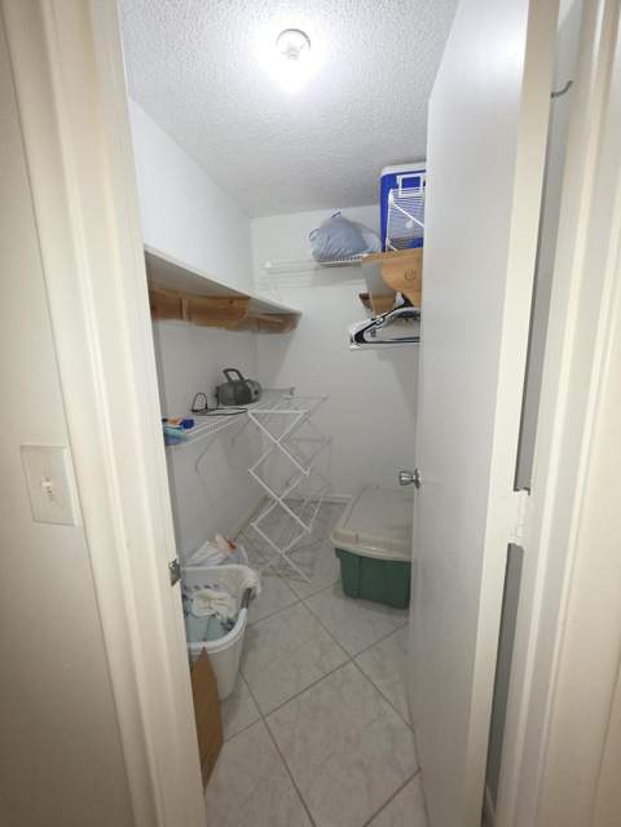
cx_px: 310
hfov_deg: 89.9
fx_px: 311
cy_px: 414
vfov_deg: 106.2
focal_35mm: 13
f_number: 1.9
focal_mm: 2.2
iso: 125
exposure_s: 1/60
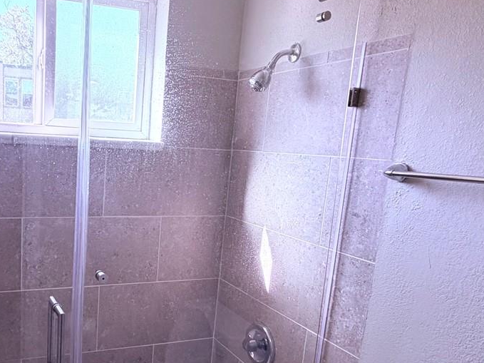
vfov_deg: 42.7
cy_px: 223
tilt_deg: -9.9
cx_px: 128
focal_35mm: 33
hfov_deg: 53.1
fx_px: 461
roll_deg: -3.2
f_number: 2.2
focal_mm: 2.22
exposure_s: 1/121
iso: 125
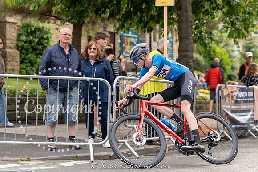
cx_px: 150
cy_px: 58
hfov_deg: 19.9
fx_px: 734
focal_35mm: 102
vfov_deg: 13.4
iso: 400
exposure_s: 1/1000
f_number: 3.2
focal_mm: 77
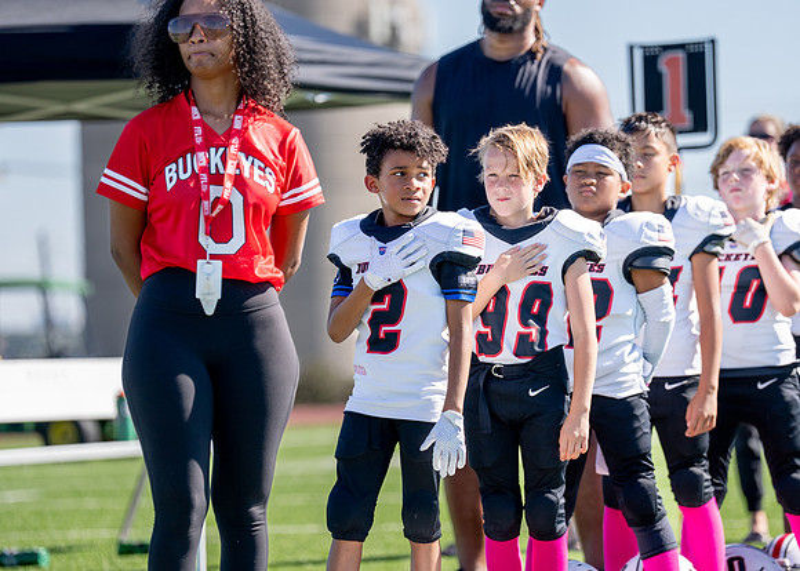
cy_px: 311
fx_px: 4247
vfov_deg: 7.7
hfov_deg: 10.8
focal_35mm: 187
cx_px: 430
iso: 200
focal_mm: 160
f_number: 2.8
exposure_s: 1/2000
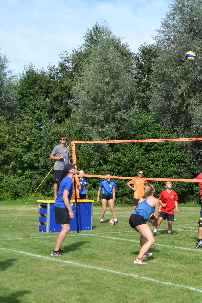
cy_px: 156
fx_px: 547
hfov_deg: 19.9
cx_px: 228
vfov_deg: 31.0
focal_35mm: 65
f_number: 5.6
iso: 400
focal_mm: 26
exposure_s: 1/1250
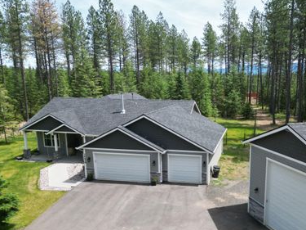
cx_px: 197
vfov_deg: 43.9
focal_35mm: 32
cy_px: 137
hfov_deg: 56.0
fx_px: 283
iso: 200
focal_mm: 6.72
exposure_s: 1/2000
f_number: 1.7
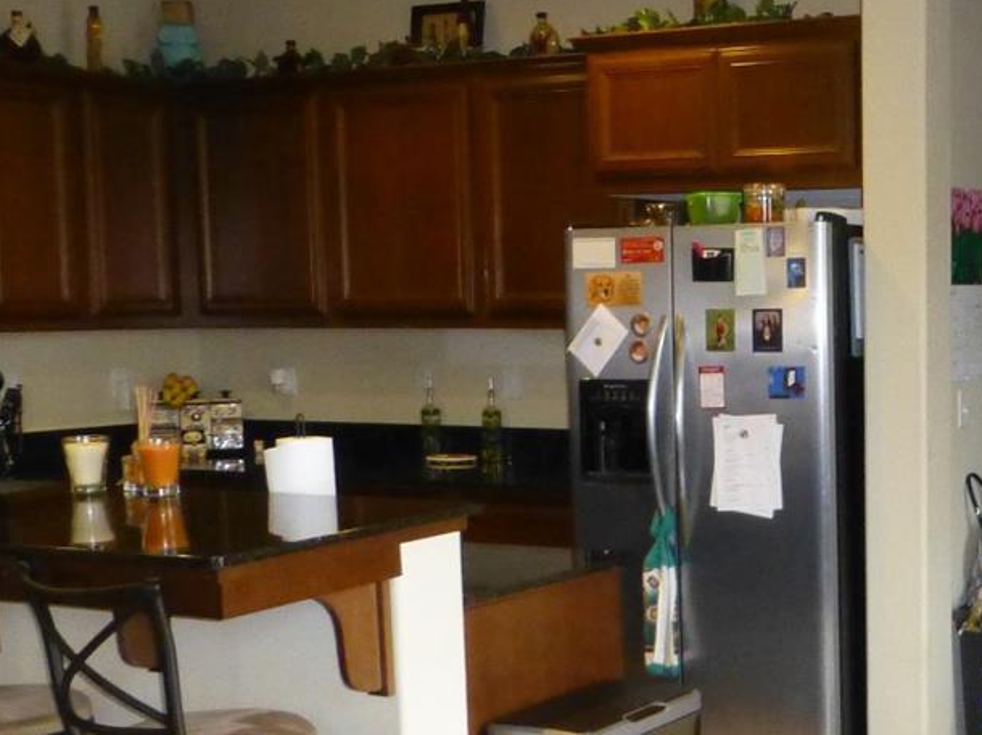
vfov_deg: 24.7
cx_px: 972
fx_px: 1673
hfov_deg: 30.5
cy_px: 481
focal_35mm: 59
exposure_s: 1/60
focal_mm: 4.3
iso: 800
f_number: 3.3
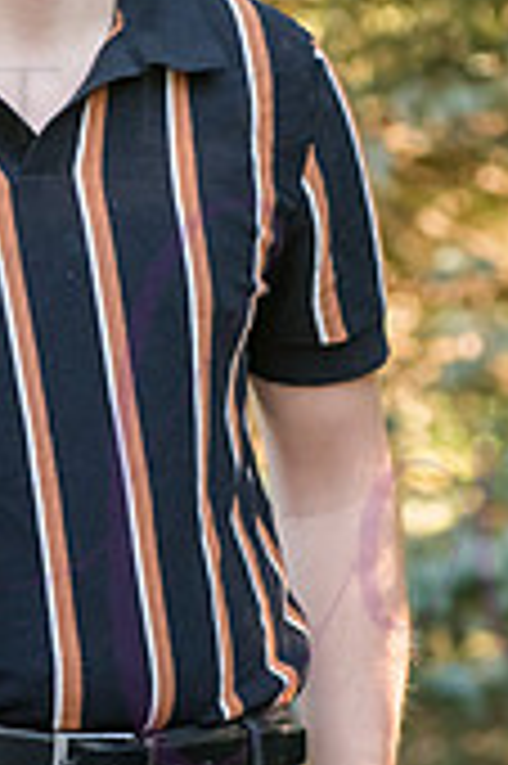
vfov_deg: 6.9
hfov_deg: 4.6
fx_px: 6299
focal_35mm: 297
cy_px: 266
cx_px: 18
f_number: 4.5
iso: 800
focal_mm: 112
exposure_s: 1/320
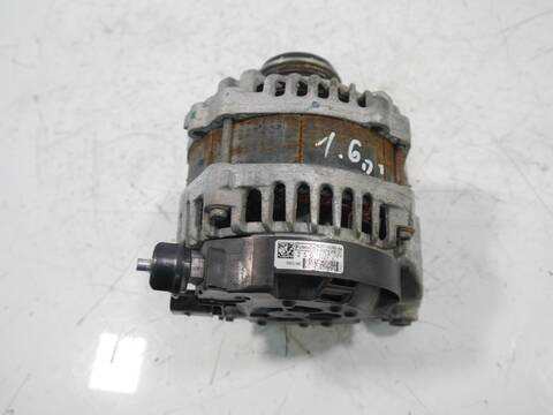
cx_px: 276
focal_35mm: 30
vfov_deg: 46.8
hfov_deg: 60.0
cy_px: 208
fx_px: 479
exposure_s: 1/60
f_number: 3.6
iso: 500
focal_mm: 15
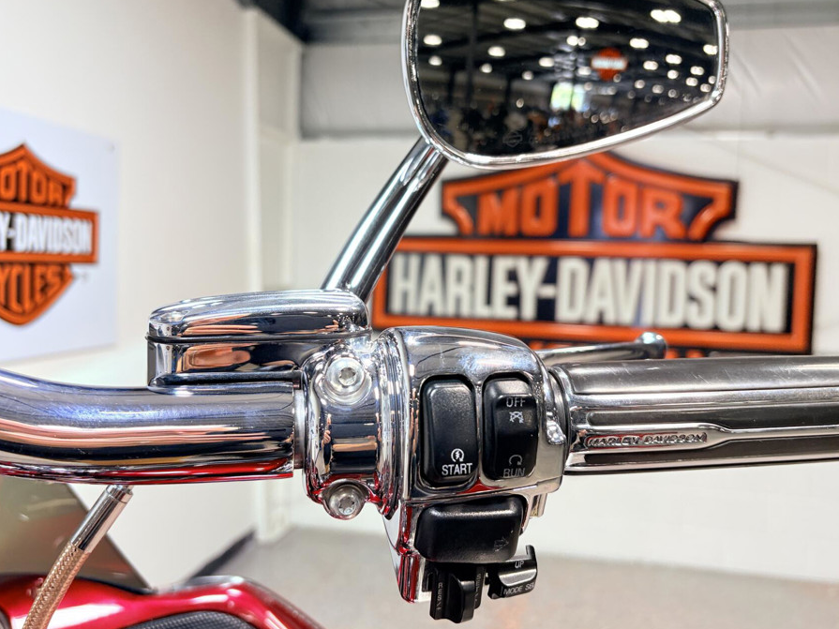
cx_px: 409
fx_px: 751
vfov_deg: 45.4
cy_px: 306
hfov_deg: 58.4
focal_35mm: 31
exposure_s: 1/149
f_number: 1.6
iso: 80
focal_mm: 5.96
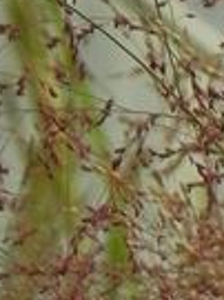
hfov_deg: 0.7
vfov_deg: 1.0
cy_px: 878
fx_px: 17240
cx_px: 401
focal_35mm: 1995
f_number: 5
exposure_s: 1/500
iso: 160
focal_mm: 59.9
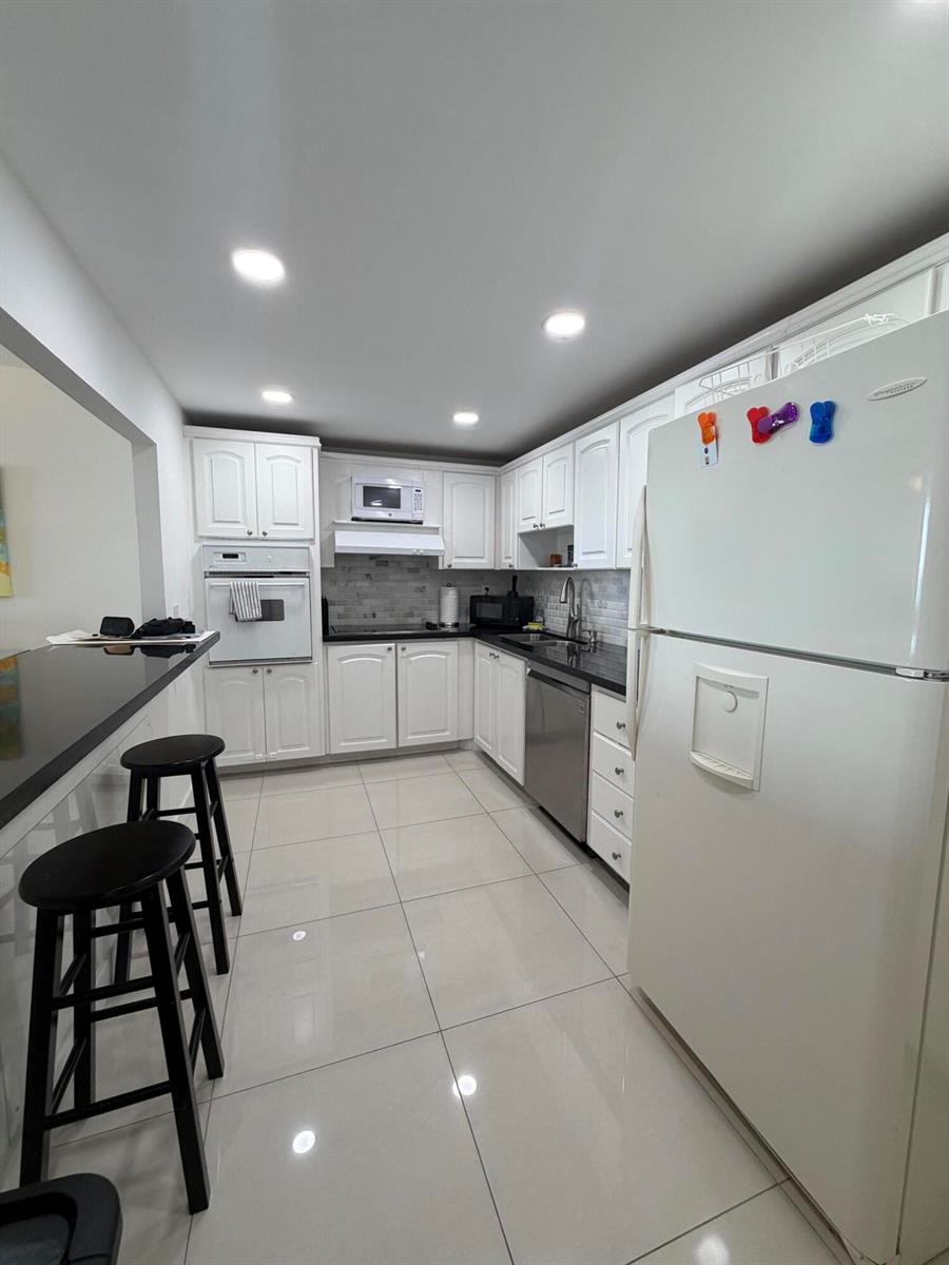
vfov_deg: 102.1
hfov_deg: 85.7
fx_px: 512
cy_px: 632
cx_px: 474
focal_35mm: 14
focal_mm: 2.22
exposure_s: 1/120
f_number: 2.2
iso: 100
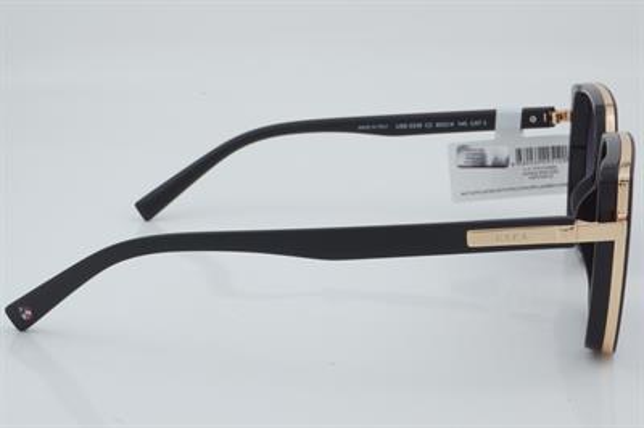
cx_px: 322
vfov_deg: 18.2
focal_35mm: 75
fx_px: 1341
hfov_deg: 27.0
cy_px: 214
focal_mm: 50
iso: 100
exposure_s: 1/4
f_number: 29
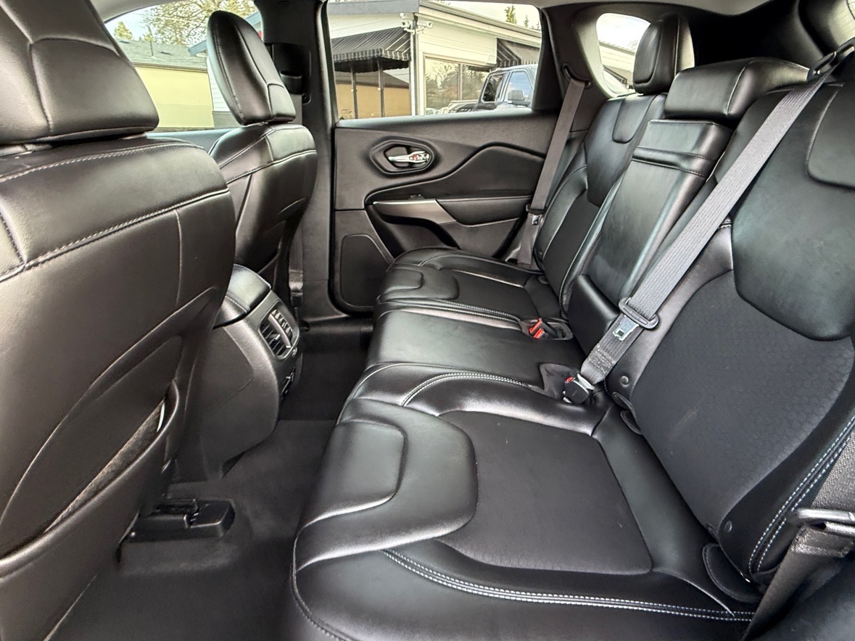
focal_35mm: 19
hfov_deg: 84.2
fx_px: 469
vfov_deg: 68.4
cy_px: 278
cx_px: 482
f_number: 2.2
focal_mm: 2.22
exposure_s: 1/90
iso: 320
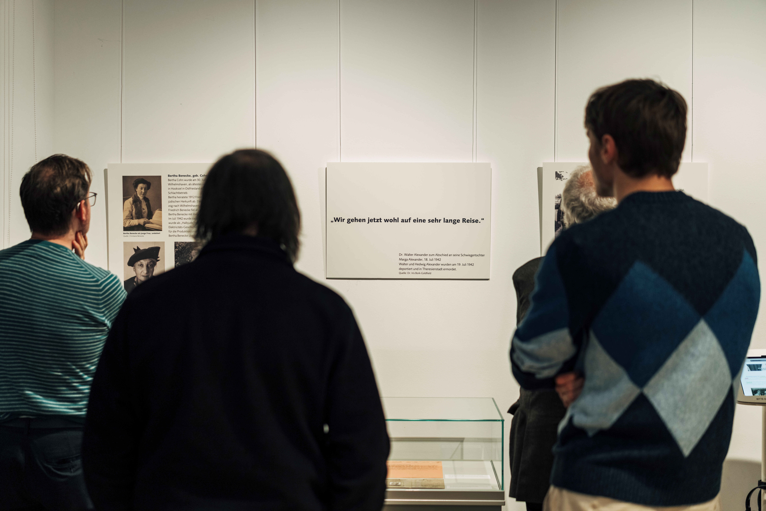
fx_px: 1170
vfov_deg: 24.6
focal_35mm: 55
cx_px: 383
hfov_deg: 36.2
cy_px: 256
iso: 320
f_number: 2.2
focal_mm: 55
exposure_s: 1/125
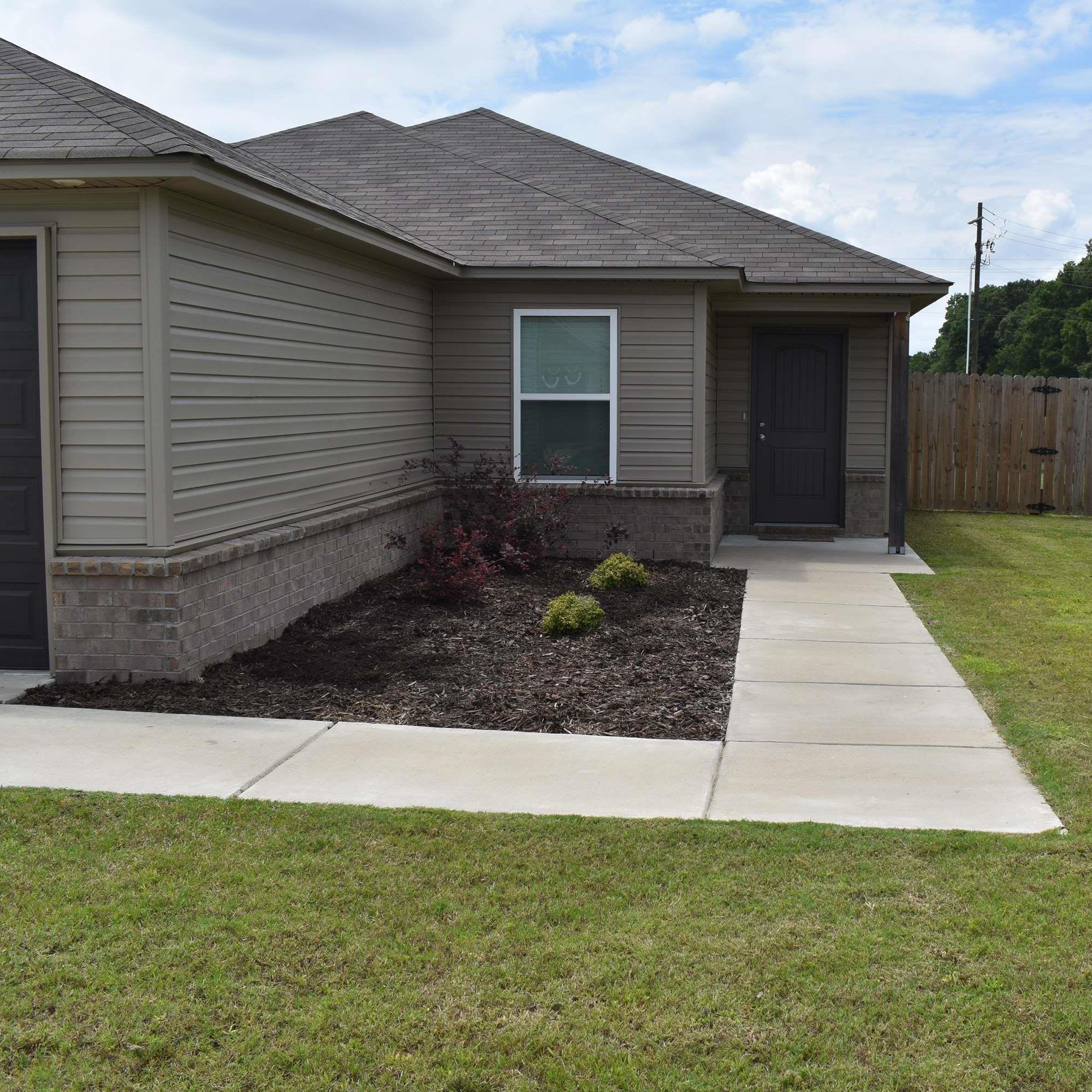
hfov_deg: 42.3
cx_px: 719
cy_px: 540
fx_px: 1392
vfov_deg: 42.8
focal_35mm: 39
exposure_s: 1/320
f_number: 9
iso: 100
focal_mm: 20
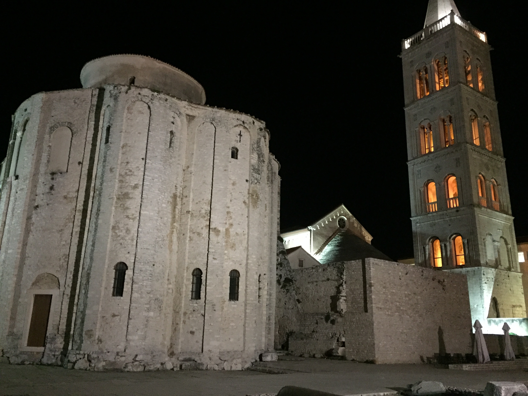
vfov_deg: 48.2
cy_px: 198
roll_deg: -1.3
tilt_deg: +16.9
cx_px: 264
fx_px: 442
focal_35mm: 29
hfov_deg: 61.7
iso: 800
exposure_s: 1/17
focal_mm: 4.15
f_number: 2.2
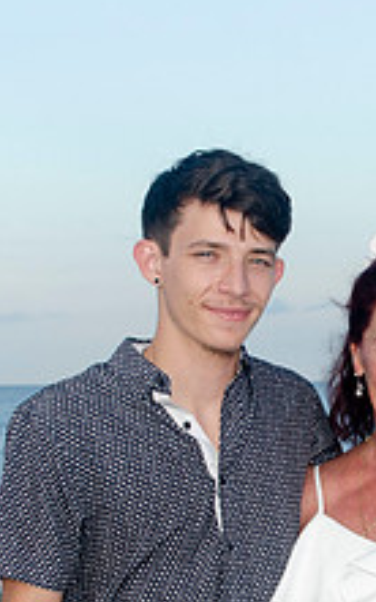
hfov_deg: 9.3
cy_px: 518
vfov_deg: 14.8
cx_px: 433
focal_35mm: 140
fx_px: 2297
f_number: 6.3
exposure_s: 1/250
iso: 200
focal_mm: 35
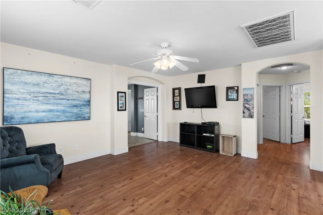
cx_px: 162
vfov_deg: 70.5
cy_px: 108
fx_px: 153
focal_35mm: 17
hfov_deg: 93.3
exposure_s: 1/10
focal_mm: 17
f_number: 8
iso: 400
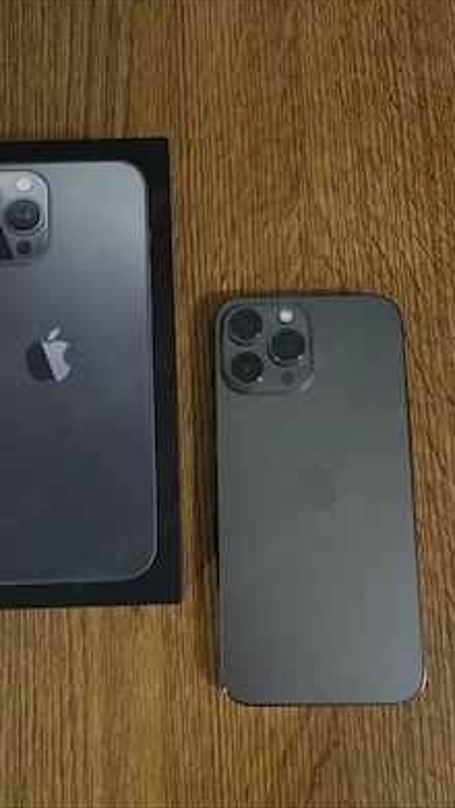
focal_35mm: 29
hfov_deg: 40.0
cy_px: 403
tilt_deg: -80.9
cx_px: 178
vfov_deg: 66.1
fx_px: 622
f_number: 1.5
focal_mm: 5.7
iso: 640
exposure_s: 1/25
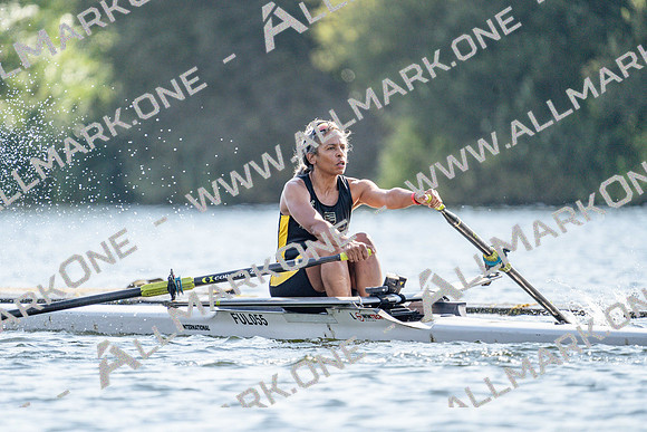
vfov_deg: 2.3
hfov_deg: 3.4
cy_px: 216
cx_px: 324
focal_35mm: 600
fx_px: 10785
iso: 320
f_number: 6.3
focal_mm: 600
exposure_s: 1/1600
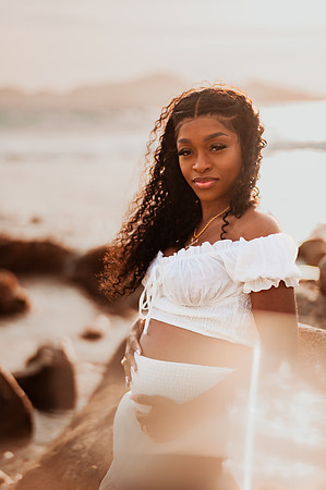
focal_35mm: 58
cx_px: 163
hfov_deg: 23.3
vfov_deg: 34.5
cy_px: 245
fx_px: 790
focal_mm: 58
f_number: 1.4
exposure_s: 1/6400
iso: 125
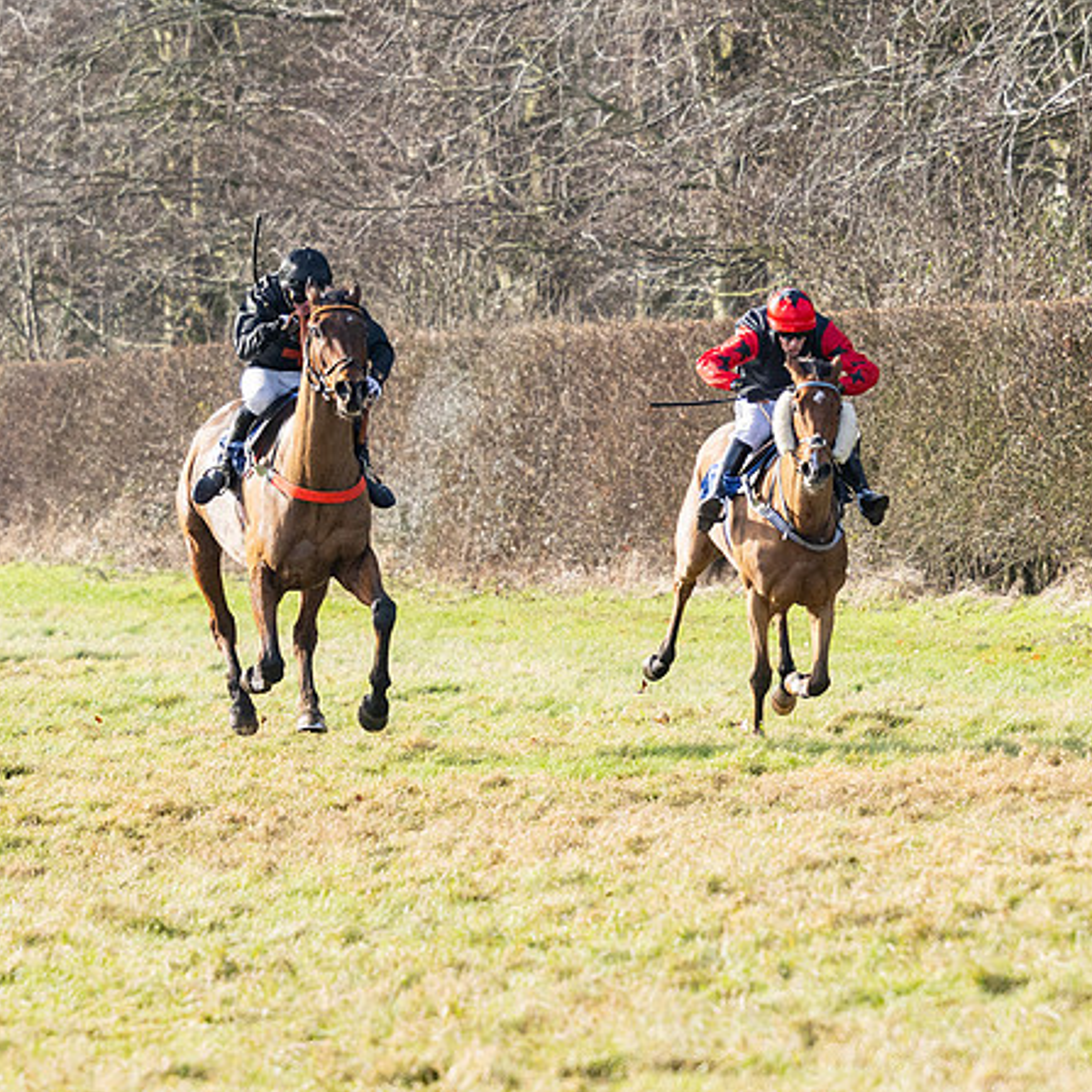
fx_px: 14205
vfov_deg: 4.4
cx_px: 299
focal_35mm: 398
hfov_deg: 4.4
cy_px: 639
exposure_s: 1/2000
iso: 400
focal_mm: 130
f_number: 4
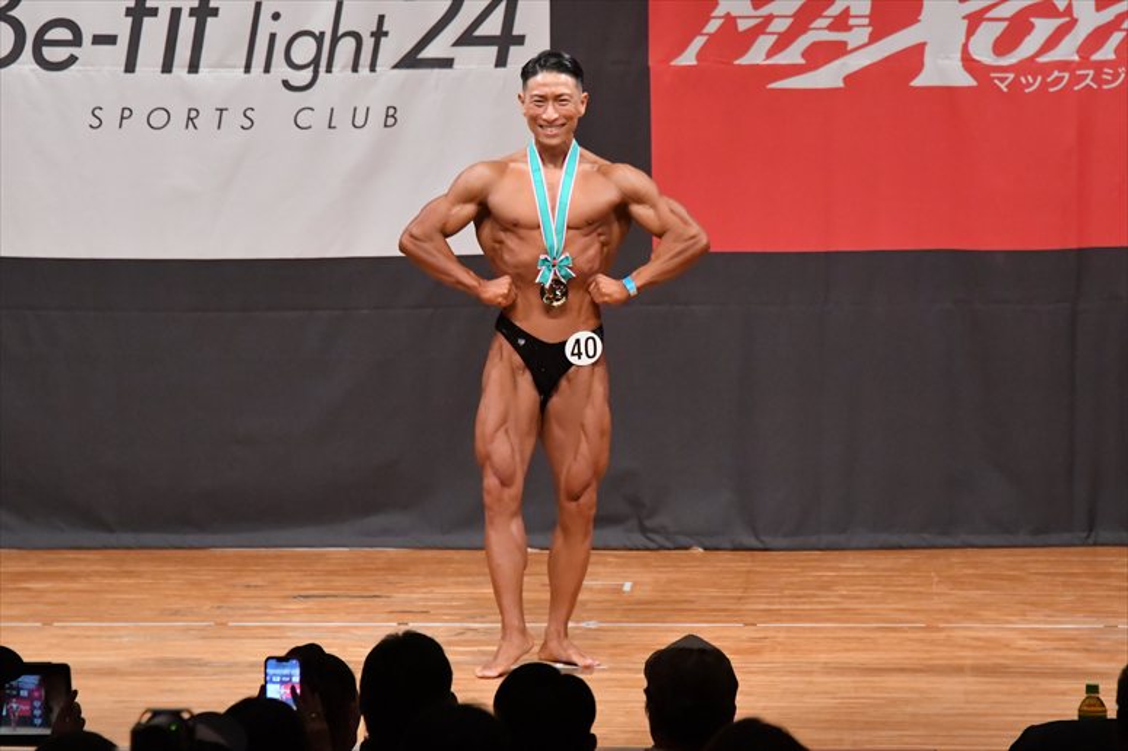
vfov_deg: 5.1
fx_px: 8456
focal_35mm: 270
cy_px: 376
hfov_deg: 7.6
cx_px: 564
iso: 8000
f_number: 5.6
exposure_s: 1/400
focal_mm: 180
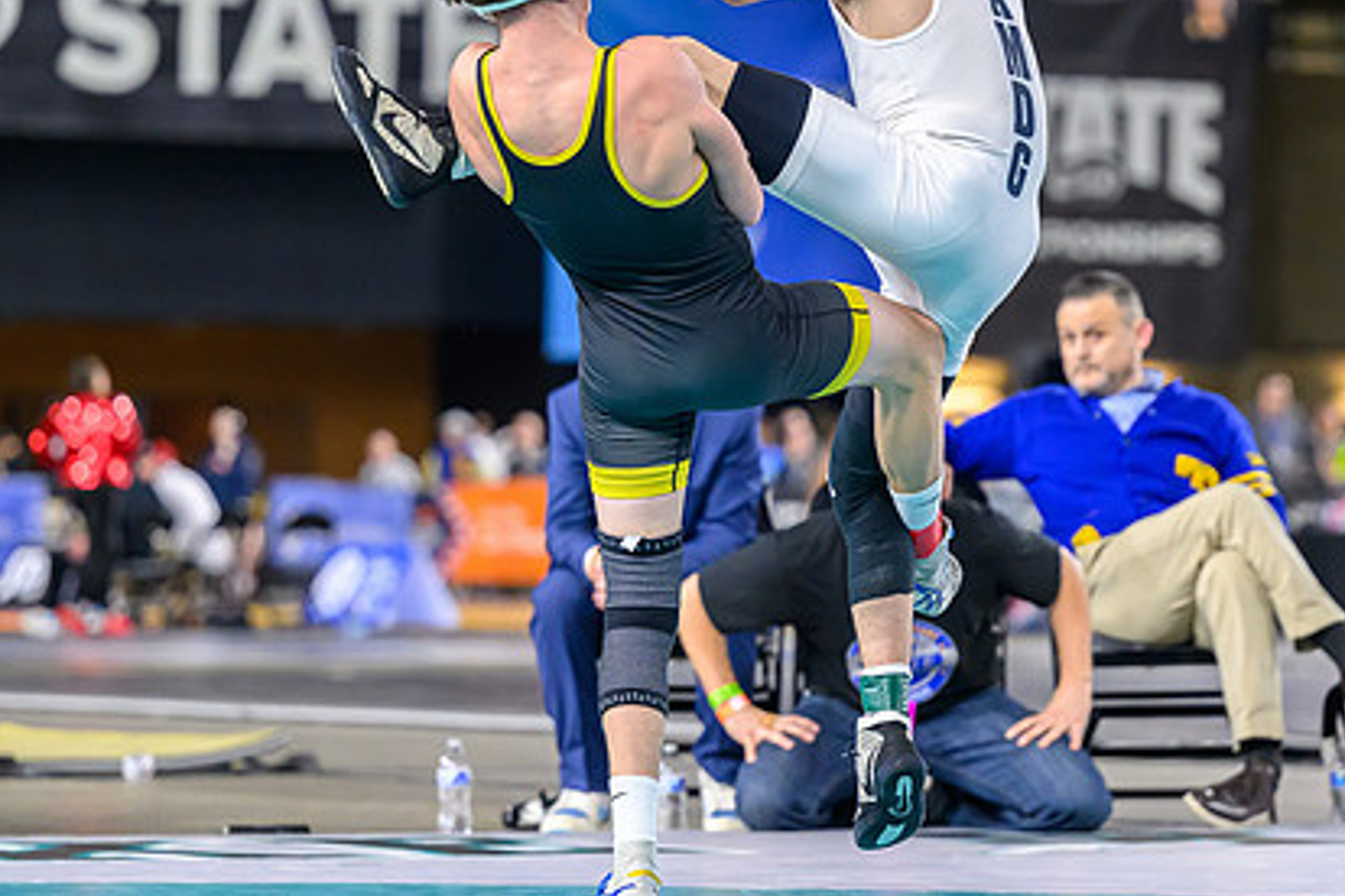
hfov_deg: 8.7
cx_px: 751
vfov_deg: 5.8
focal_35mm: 238
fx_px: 8891
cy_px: 307
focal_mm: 130
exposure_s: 1/800
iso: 2500
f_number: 2.8
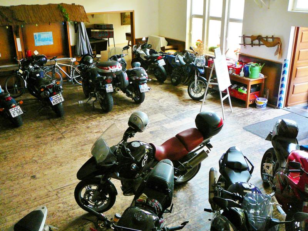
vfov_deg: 40.7
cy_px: 116
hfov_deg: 52.6
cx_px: 154
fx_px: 311
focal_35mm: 35
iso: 200
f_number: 2.8
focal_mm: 5.2
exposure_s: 1/8
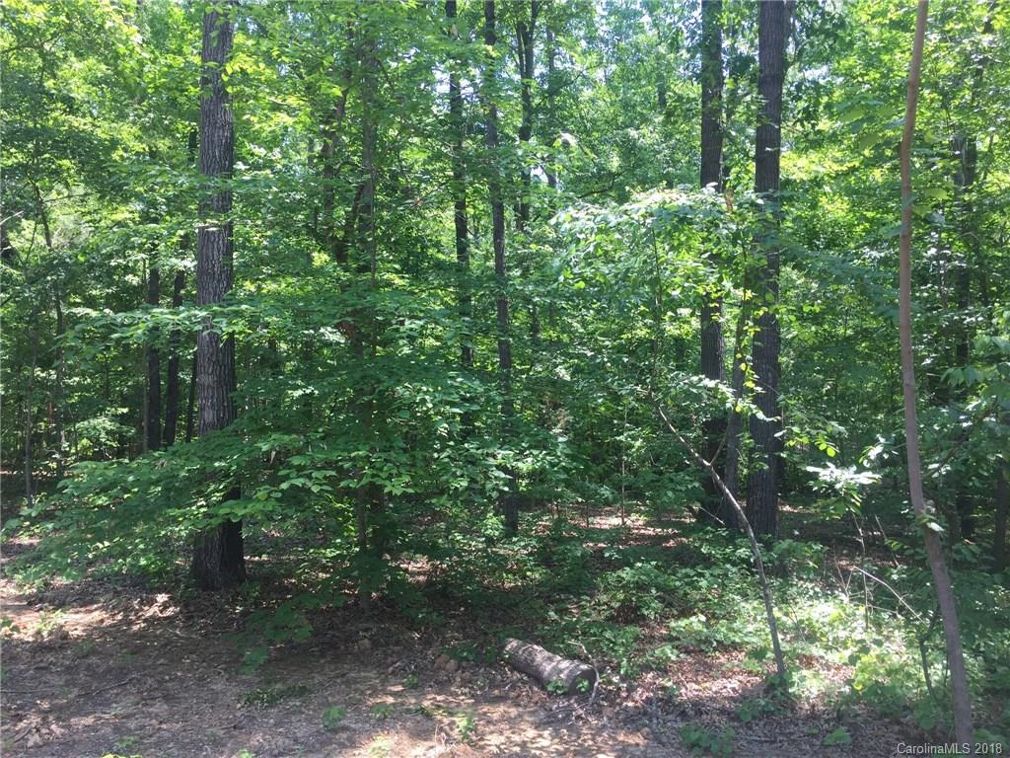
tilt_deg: +5.4
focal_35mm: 29
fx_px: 846
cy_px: 379
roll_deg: -0.6
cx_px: 505
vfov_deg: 48.2
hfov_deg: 61.7
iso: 32
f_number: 2.2
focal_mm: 4.15
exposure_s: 1/155
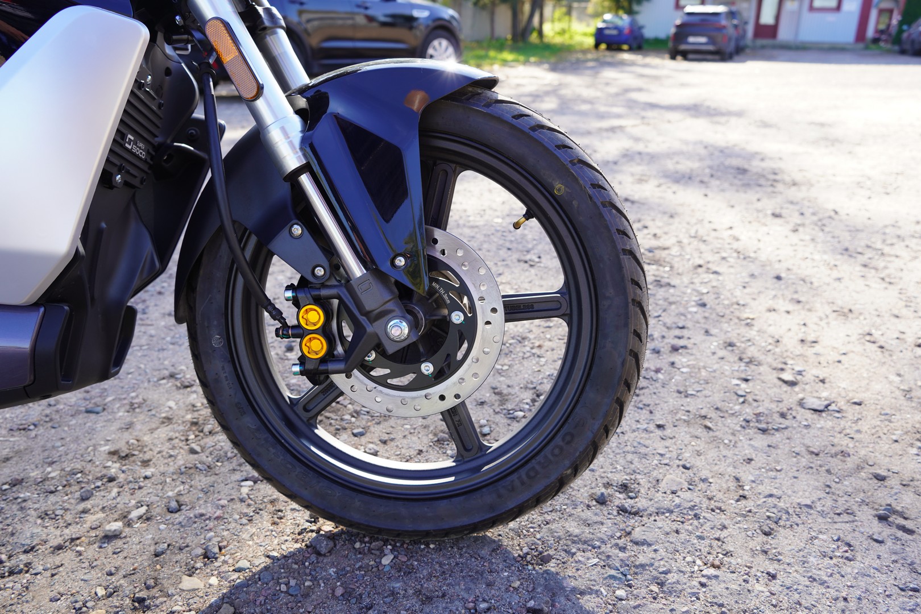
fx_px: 742
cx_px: 460
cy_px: 307
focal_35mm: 29
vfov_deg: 45.0
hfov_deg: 63.7
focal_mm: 29
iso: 100
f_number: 5
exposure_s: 1/80
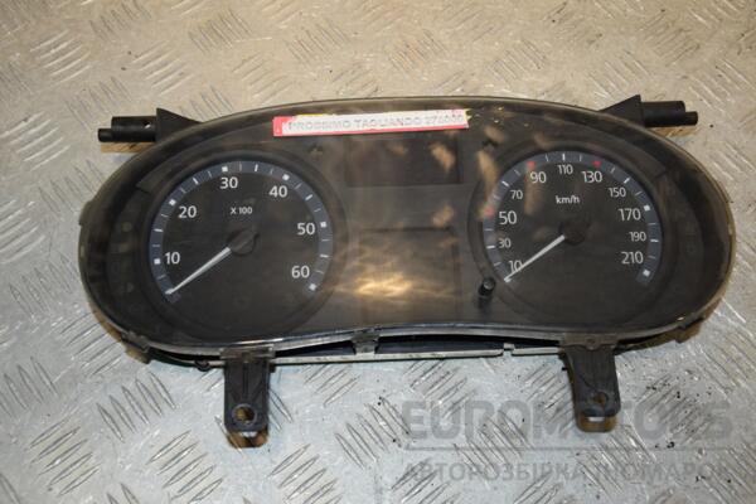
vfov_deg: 29.9
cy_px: 252
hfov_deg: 43.6
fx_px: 945
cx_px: 378
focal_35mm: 45
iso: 800
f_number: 8
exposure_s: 1/200
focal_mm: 30
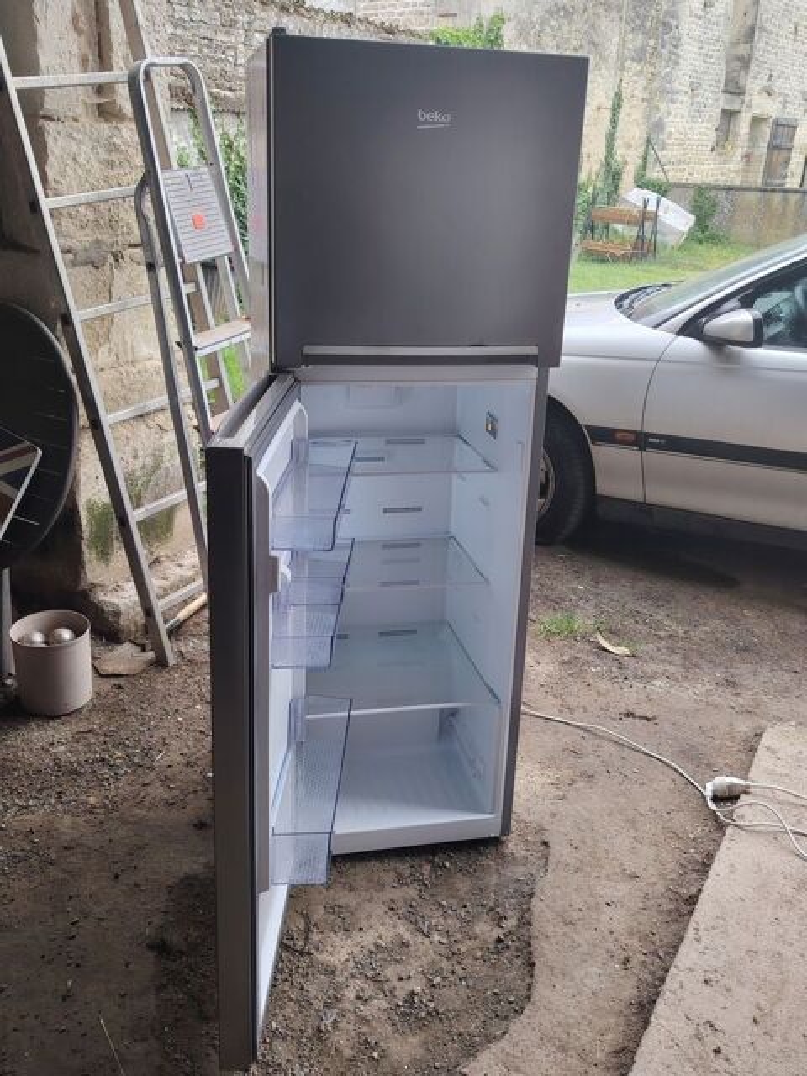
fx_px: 1026
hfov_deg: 42.9
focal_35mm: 33
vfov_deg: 55.4
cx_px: 404
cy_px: 538
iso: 225
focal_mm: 5.25
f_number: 1.75
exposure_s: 1/50
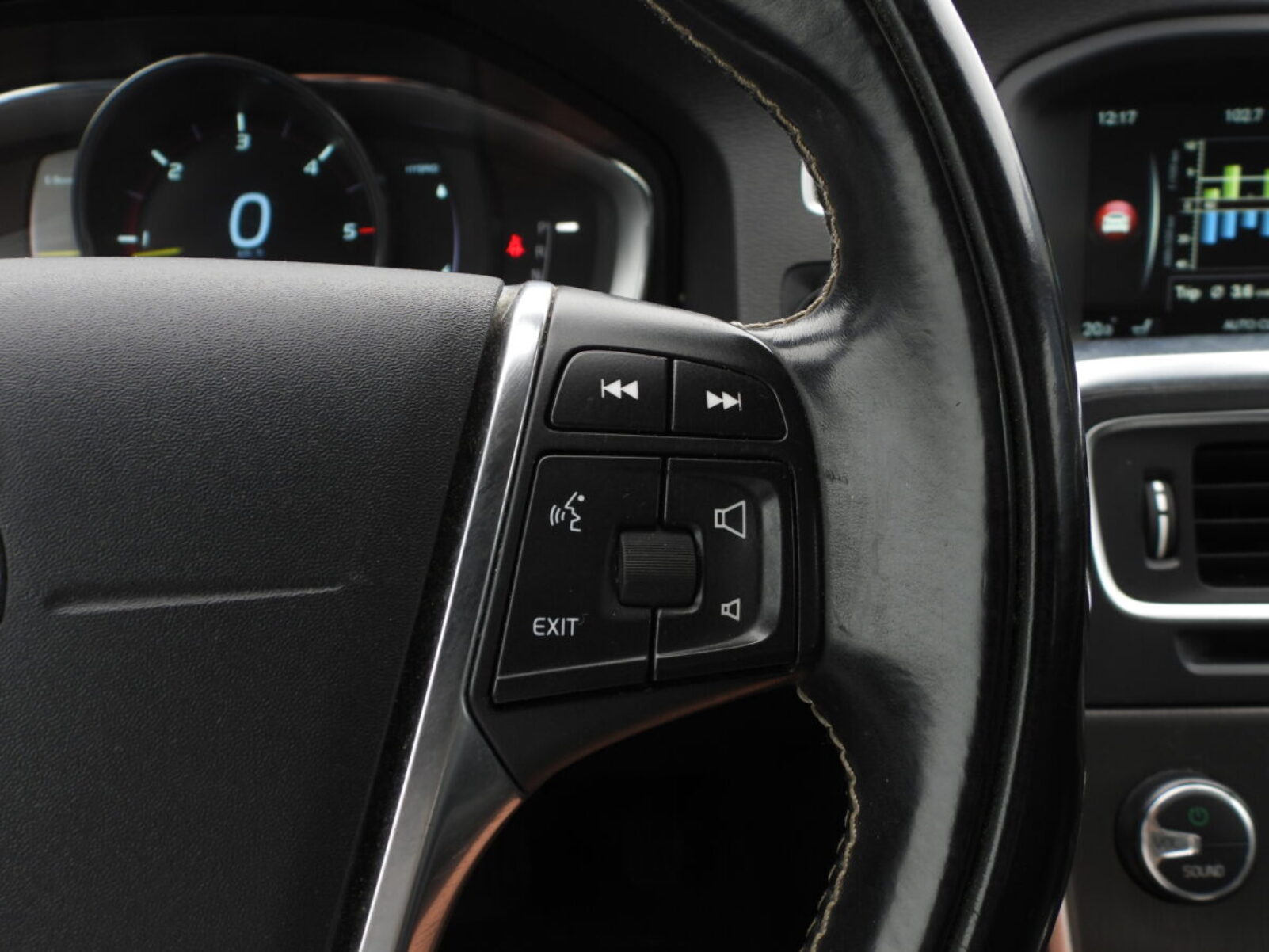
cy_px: 476
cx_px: 634
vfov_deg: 44.2
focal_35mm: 32
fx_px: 1173
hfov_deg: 56.8
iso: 100
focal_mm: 5.8
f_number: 3.2
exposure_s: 1/60
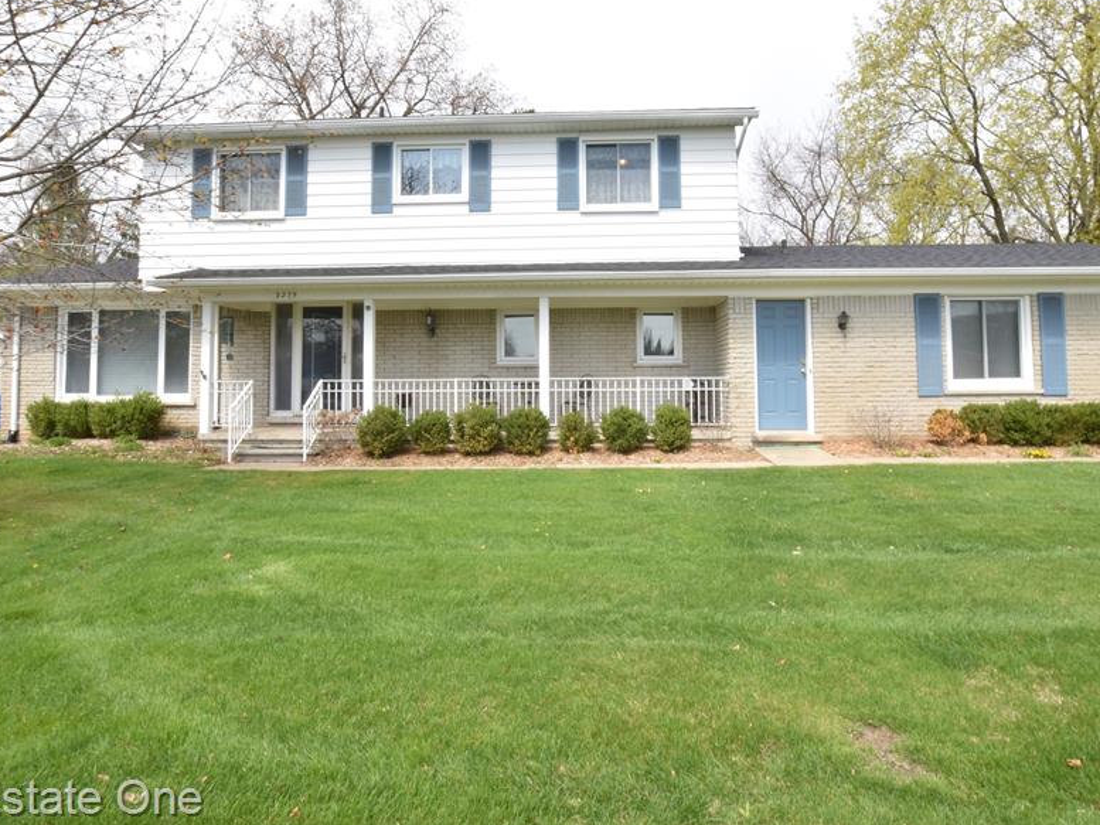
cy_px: 348
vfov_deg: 68.3
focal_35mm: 19
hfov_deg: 84.6
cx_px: 579
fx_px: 604
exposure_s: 1/15
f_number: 22
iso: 180
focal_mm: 10
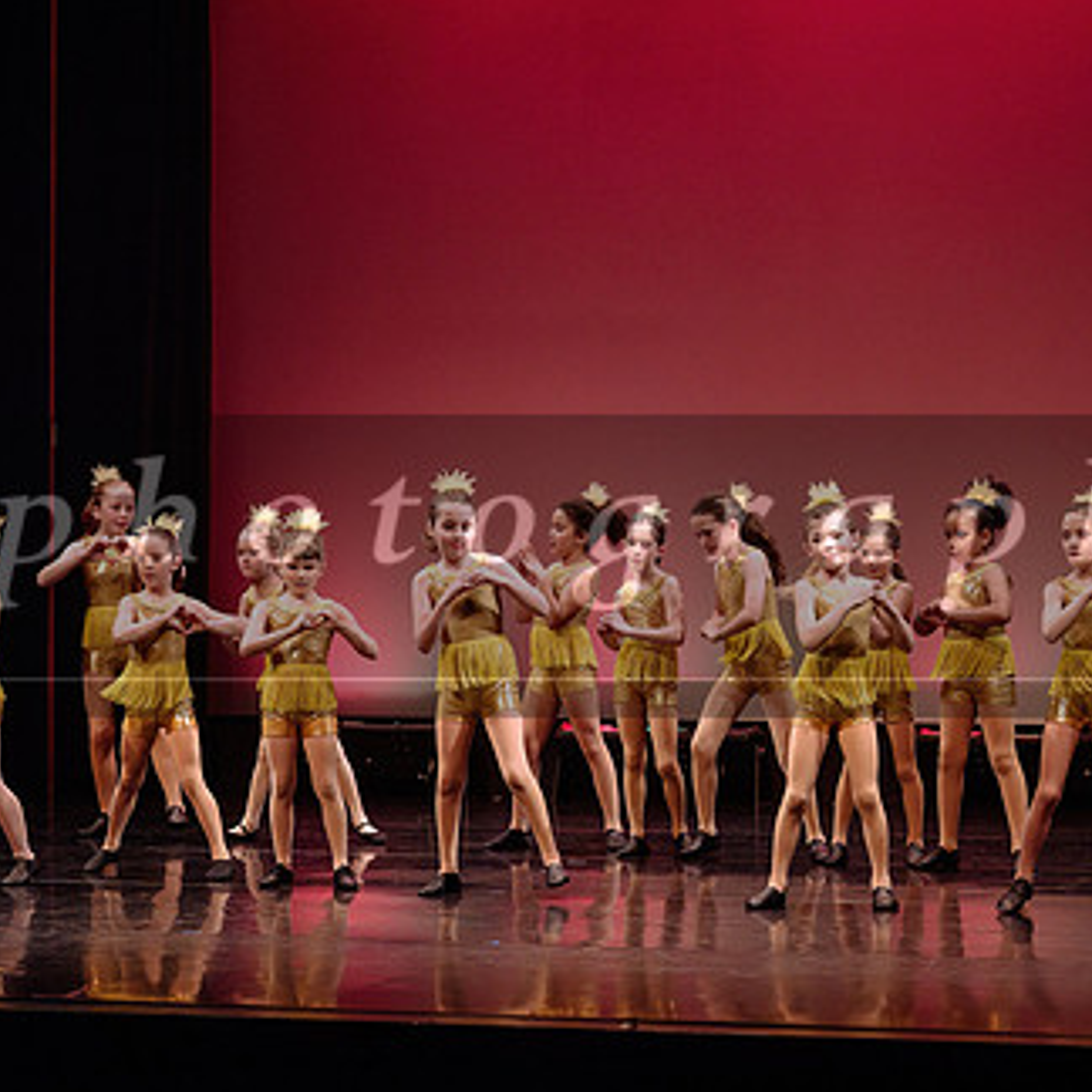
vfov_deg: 15.3
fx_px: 4069
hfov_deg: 15.3
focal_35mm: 114
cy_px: 509
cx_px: 529
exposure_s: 1/200
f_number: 2.8
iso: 1600
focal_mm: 70
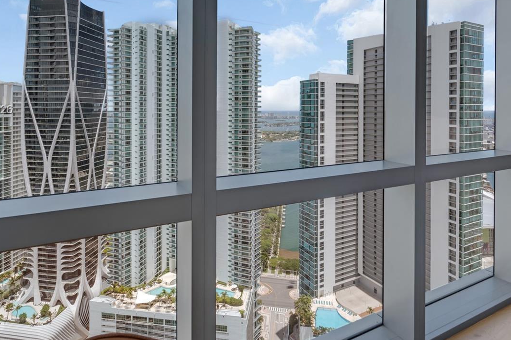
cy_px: 110
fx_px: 298
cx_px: 247
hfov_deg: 81.2
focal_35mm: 21
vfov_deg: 58.0
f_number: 8
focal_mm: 14
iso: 250
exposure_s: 1/100
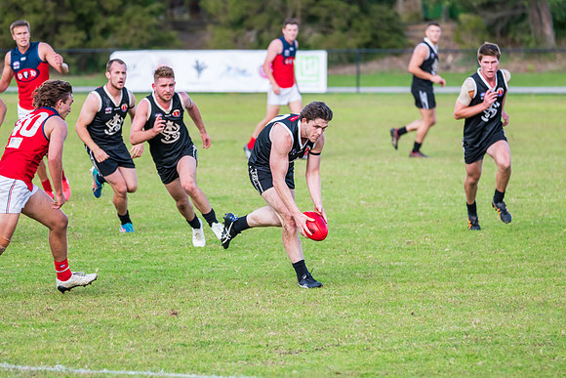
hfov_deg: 6.8
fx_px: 4785
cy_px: 205
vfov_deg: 4.5
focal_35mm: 304
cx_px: 308
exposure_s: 1/1250
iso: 800
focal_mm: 280
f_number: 7.1
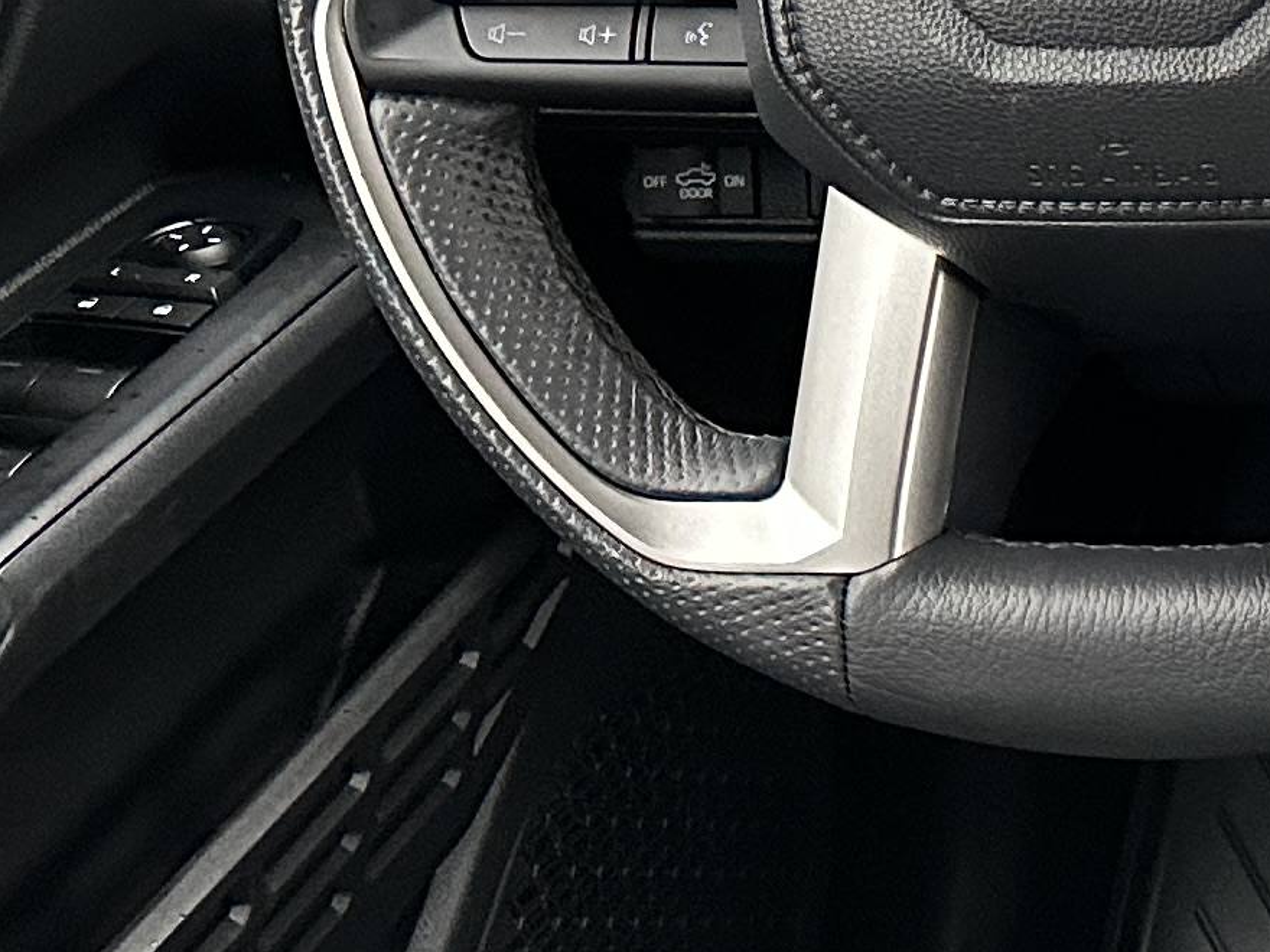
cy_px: -199
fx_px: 4036
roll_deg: +2.7
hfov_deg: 13.9
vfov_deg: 13.1
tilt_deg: -20.3
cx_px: 2837
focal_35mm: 110
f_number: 1.78
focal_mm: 6.86
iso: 400
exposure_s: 1/60
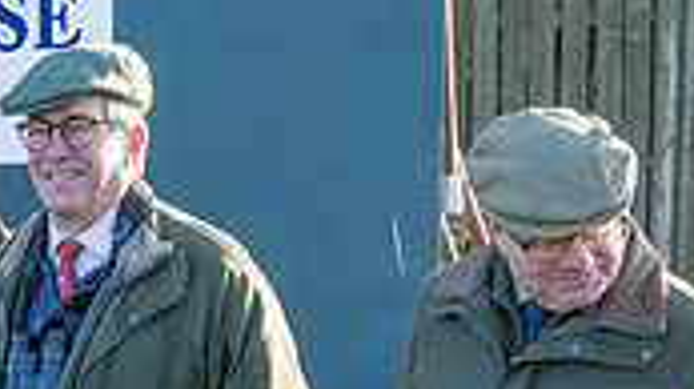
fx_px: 2262
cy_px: 571
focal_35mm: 123
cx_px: -221
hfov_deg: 16.4
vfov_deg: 9.6
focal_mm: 35
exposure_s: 1/800
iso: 400
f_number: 4
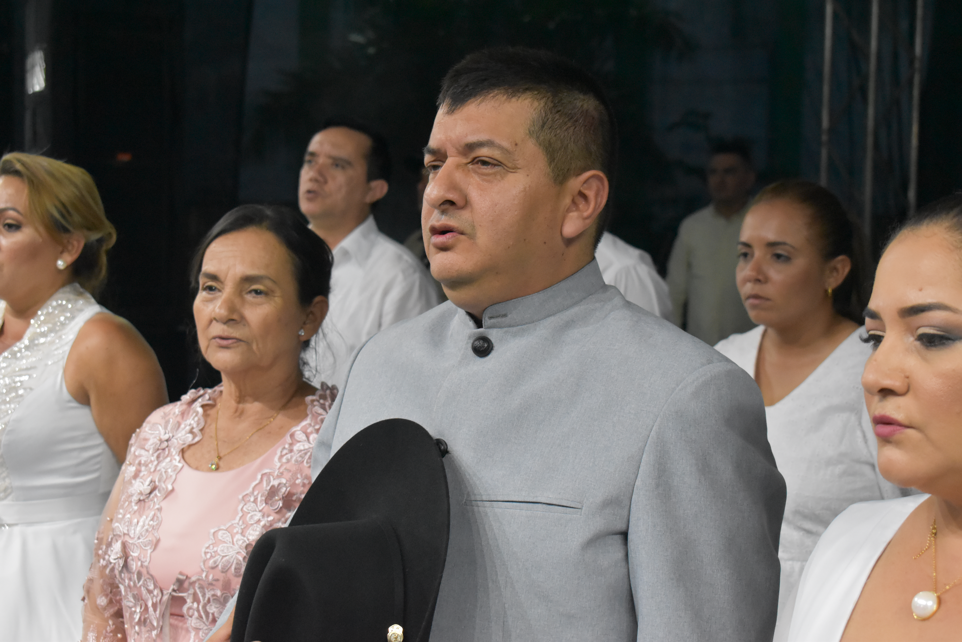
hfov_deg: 28.1
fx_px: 1924
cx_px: 481
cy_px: 321
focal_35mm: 72
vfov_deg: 18.9
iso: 4000
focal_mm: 48
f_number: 5.3
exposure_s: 1/60
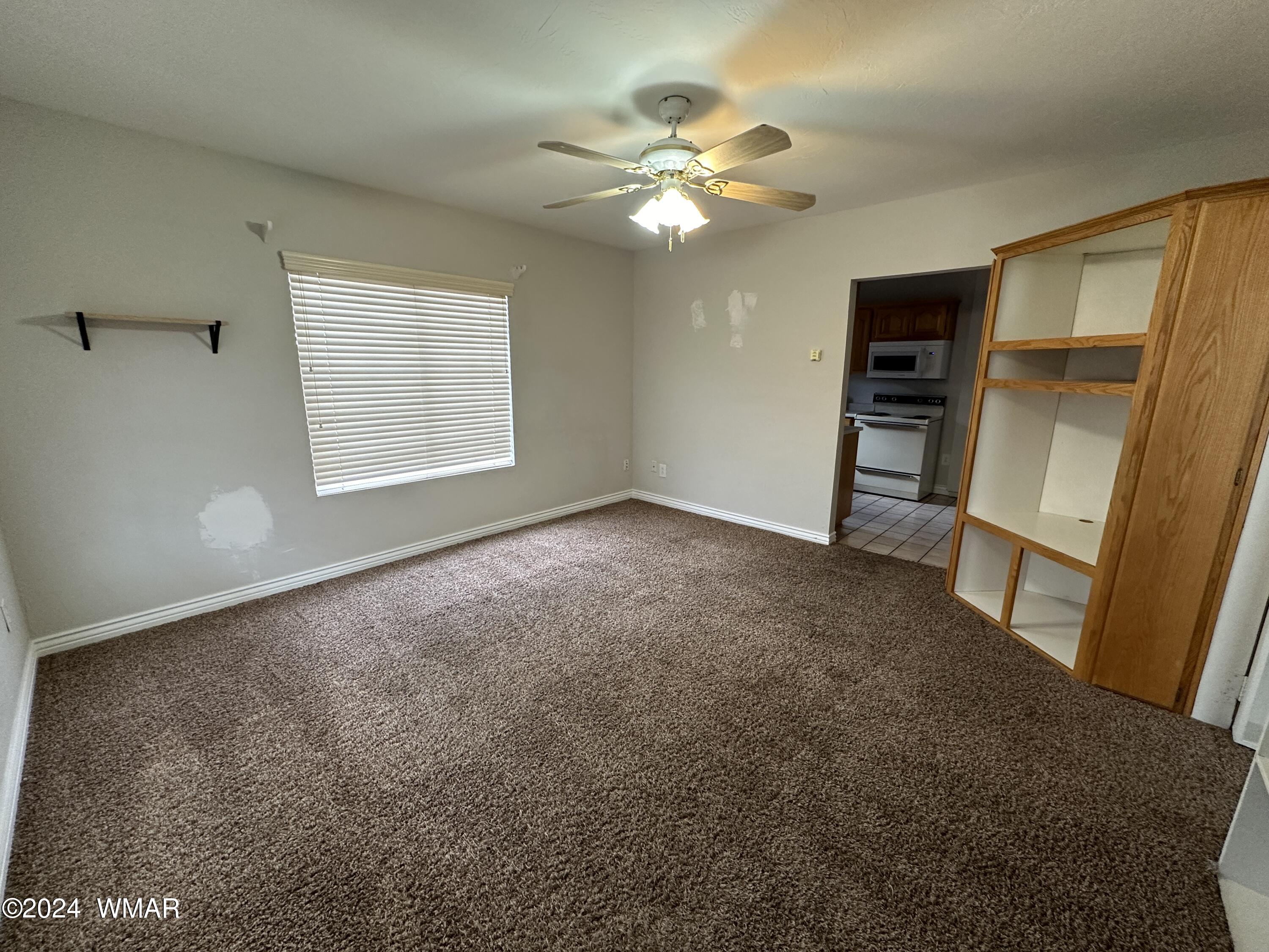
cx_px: 634
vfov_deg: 85.7
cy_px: 476
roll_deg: -0.2
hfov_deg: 102.1
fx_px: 513
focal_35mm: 14
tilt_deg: -12.4
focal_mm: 2.22
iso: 200
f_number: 2.2
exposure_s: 1/60
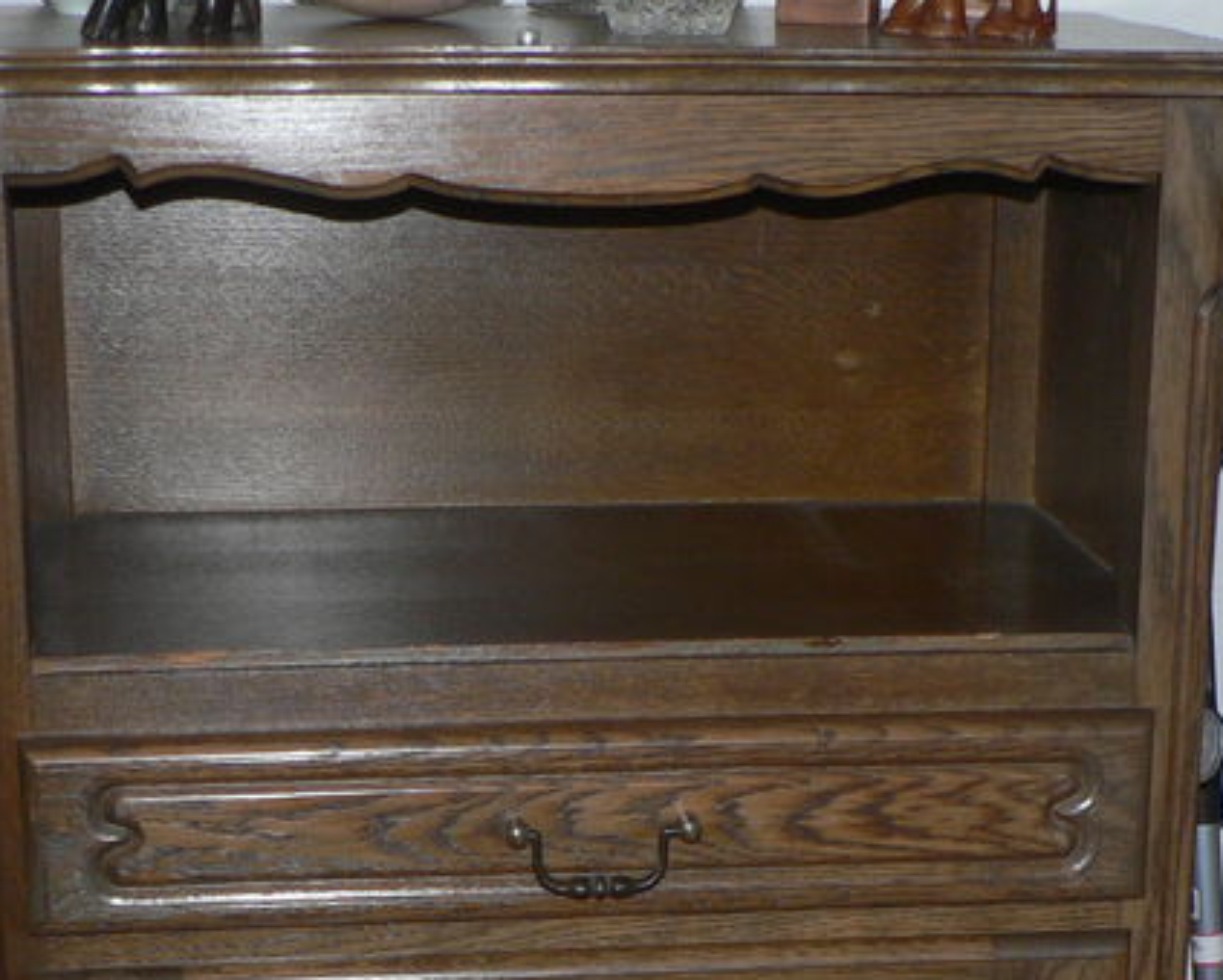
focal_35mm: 83
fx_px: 3006
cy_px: 1003
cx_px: 769
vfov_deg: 18.0
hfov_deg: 22.9
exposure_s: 1/60
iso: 100
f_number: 2.8
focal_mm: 6
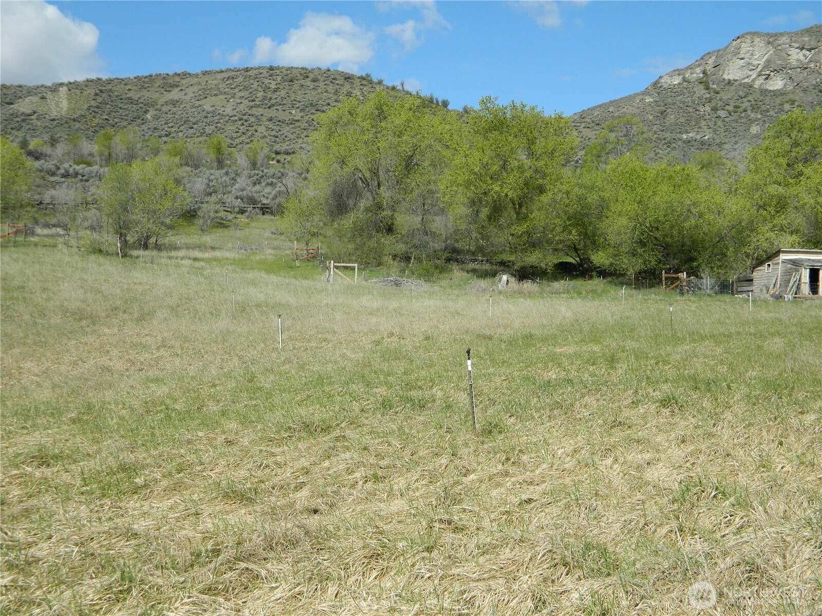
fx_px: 974
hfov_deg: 45.8
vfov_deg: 35.1
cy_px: 308
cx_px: 411
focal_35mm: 41
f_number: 3.5
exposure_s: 1/1000
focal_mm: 7.3
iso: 80
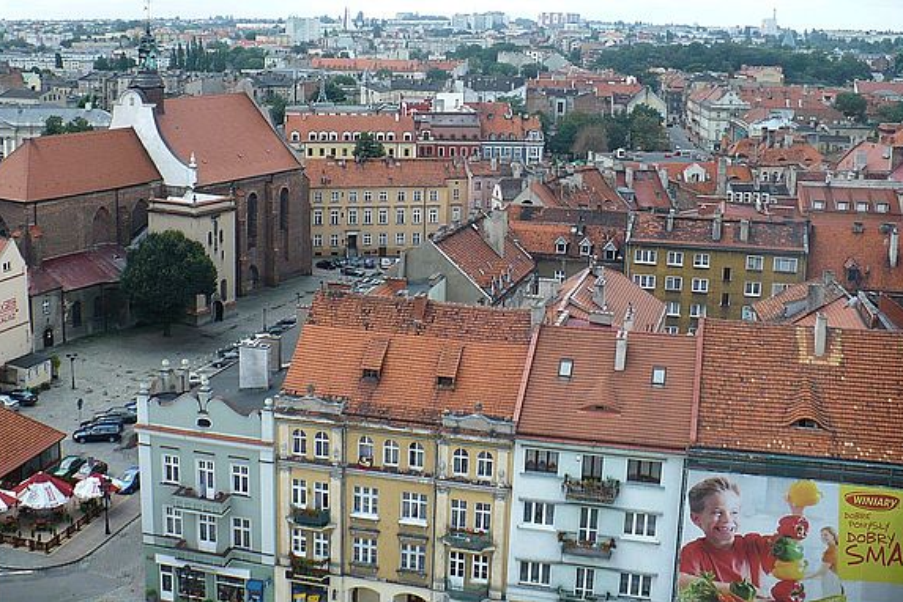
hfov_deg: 45.4
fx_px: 1078
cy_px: 225
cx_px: 413
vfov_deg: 31.1
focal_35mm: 43
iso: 100
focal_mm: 6.1
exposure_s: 1/500
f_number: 2.8
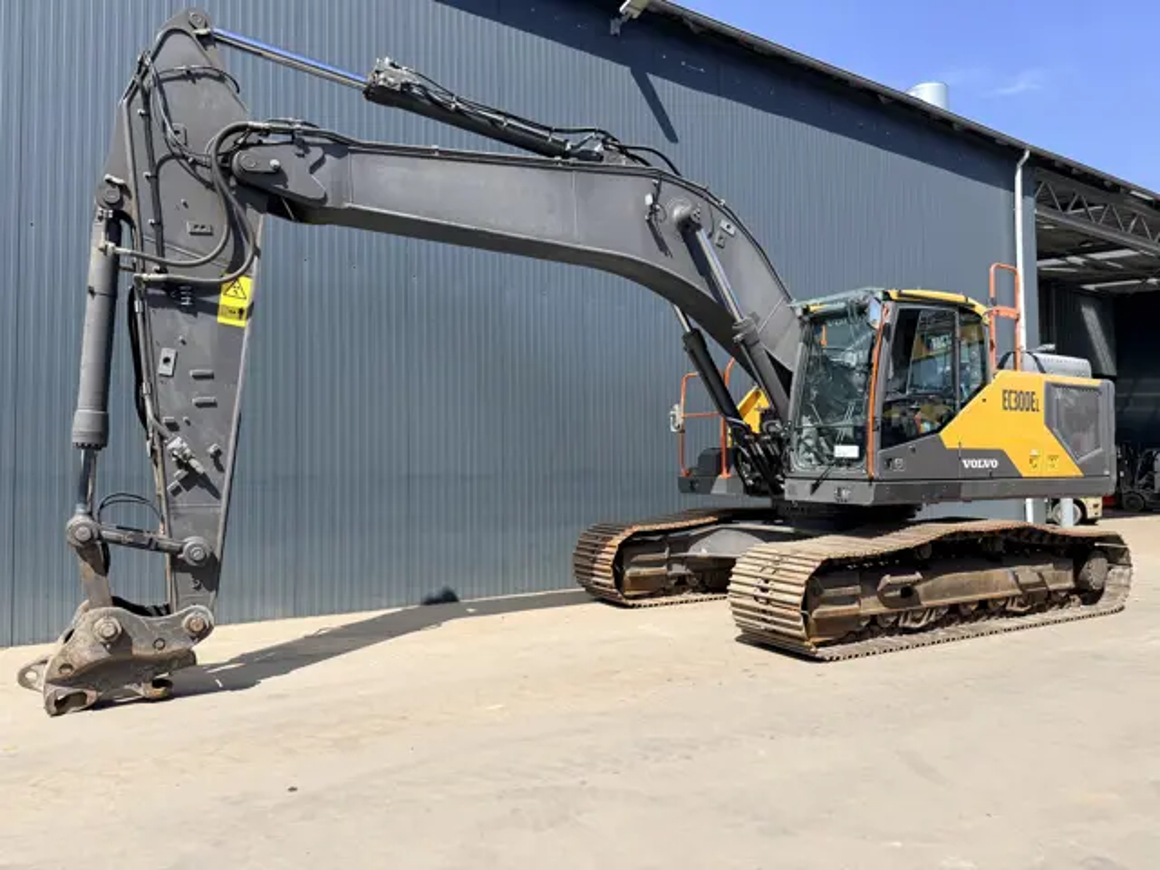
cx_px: 580
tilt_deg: +2.9
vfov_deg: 56.8
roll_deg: +0.4
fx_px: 804
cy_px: 435
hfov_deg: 71.6
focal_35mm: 24
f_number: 1.78
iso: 80
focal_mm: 6.76
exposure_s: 1/3279
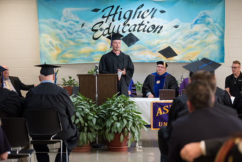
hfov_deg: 20.8
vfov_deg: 14.0
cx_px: 121
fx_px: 659
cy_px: 81
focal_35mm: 98
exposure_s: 1/200
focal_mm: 98
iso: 3200
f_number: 3.2
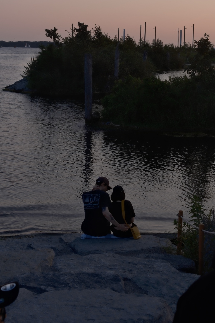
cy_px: 162
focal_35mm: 35
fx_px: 314
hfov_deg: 37.9
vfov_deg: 54.4
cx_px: 108
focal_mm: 23
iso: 64
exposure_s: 1/180
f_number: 4
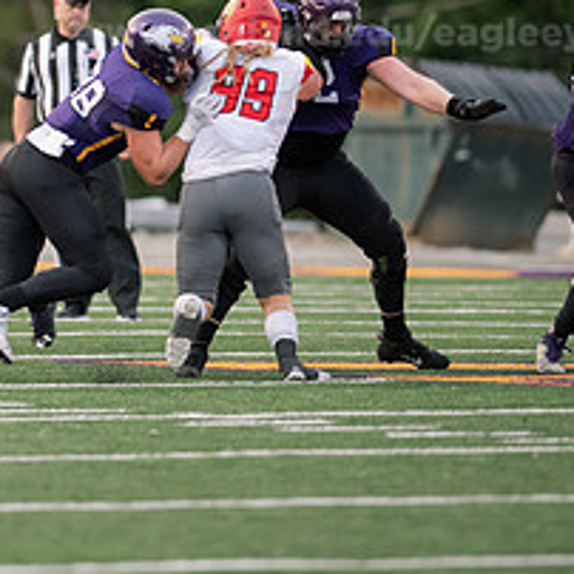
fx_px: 13751
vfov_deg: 2.4
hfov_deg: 2.4
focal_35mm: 733
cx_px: -57
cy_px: 92
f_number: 2.8
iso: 1600
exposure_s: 1/800
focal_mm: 300
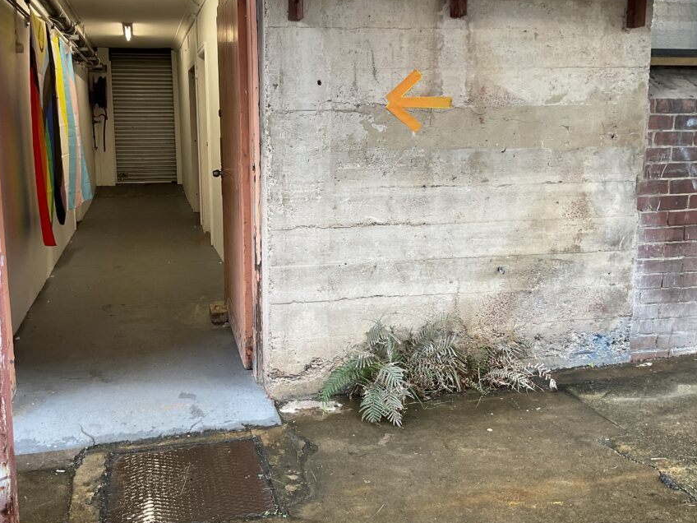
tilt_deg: -9.7
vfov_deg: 40.6
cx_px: 296
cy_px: 232
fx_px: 705
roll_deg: -0.3
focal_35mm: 35
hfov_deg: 52.4
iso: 32
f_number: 1.8
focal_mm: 3
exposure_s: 1/50
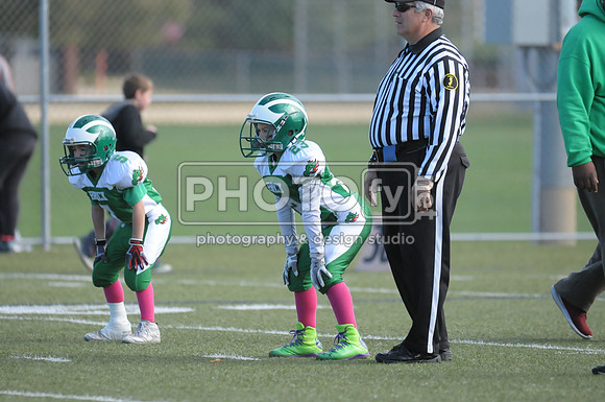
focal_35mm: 495
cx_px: 302
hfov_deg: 4.2
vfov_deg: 2.8
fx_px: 8307
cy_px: 201
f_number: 4
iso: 1600
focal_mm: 330
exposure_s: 1/4000
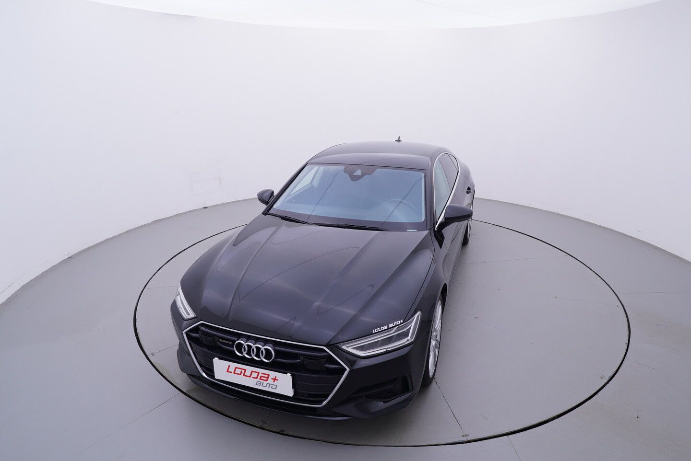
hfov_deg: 77.3
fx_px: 432
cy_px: 230
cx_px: 346
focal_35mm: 22
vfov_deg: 56.2
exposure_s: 1/80
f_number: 5
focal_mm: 15
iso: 200
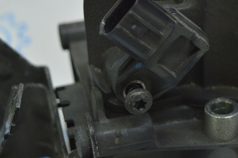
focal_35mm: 98
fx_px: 647
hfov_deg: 20.8
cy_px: 47
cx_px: 156
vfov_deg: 13.9
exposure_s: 1/40
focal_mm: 40
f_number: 5
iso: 400
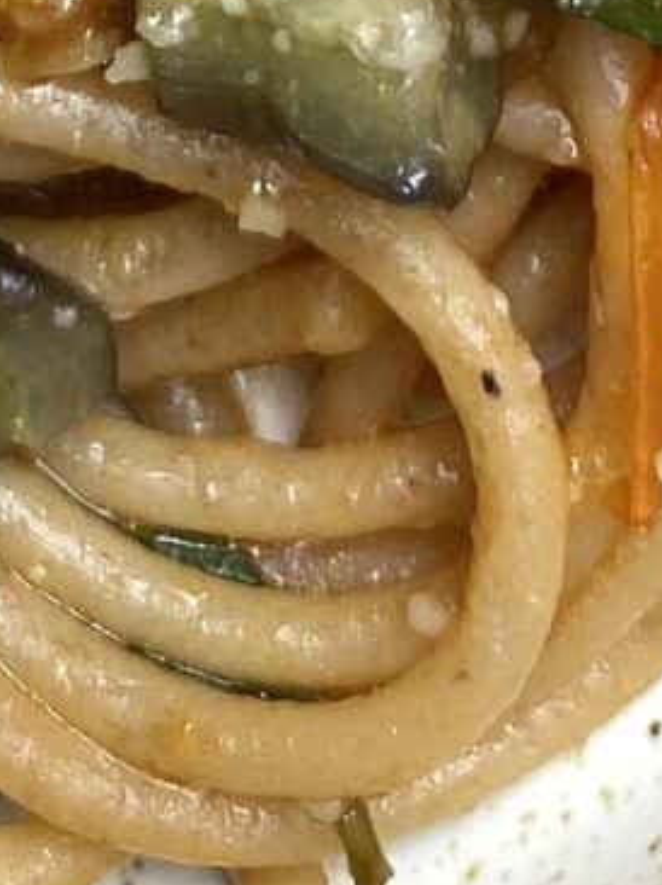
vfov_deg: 9.5
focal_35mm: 182
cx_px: 338
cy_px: -1352
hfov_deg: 8.1
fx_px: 4646
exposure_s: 1/121
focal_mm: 4.25
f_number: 1.8
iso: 32
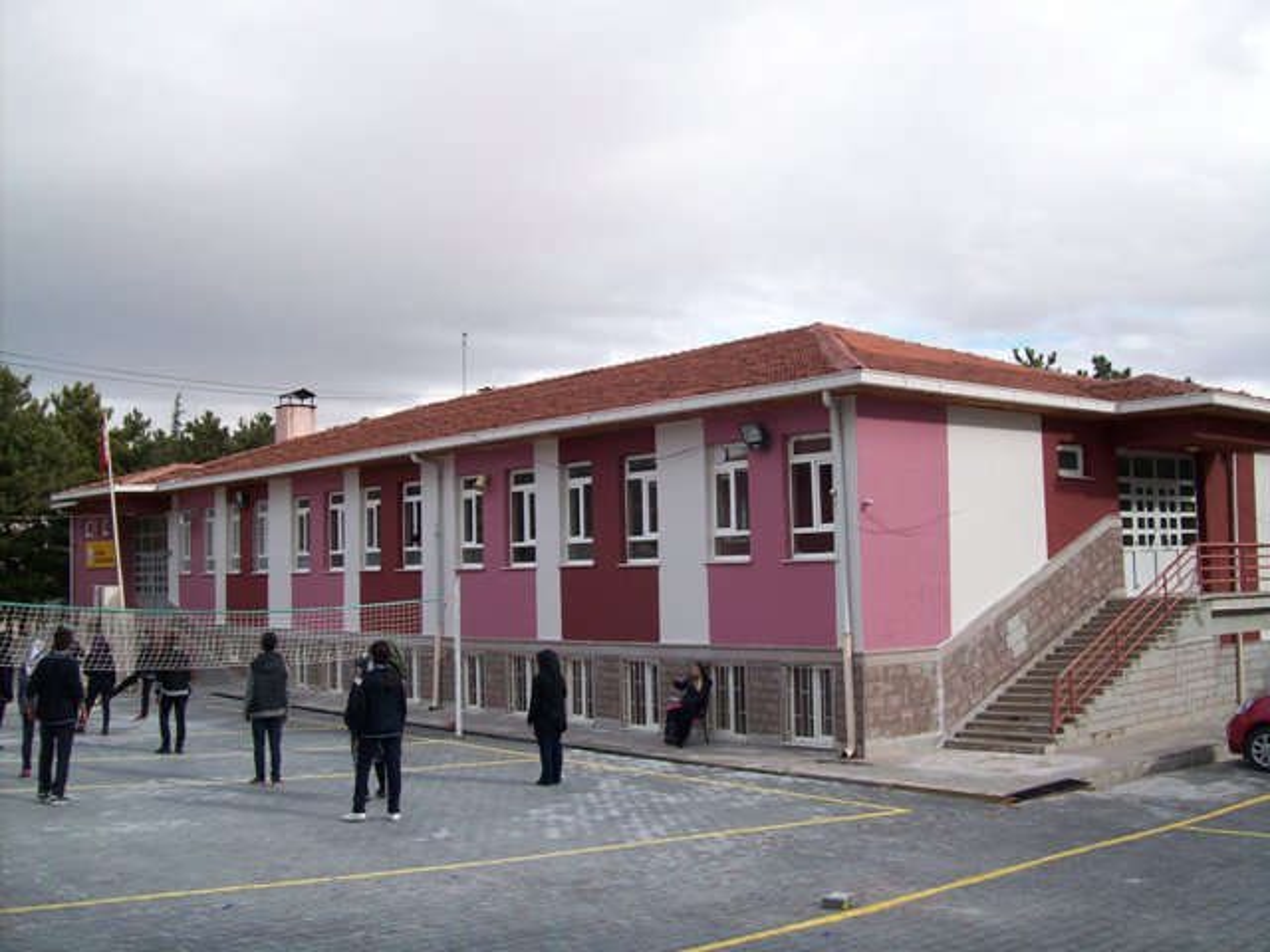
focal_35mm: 36
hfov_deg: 51.4
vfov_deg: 39.7
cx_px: 635
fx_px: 1321
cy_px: 476
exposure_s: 1/347
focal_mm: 6
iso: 80
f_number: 4.8
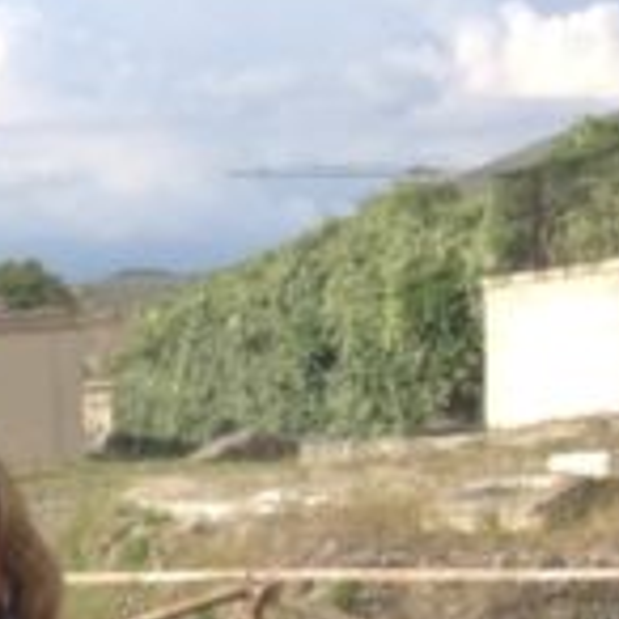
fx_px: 3095
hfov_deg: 9.8
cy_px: 687
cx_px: -941
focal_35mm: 153
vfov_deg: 11.3
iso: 25
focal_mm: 3.3
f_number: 2.4
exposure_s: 1/878
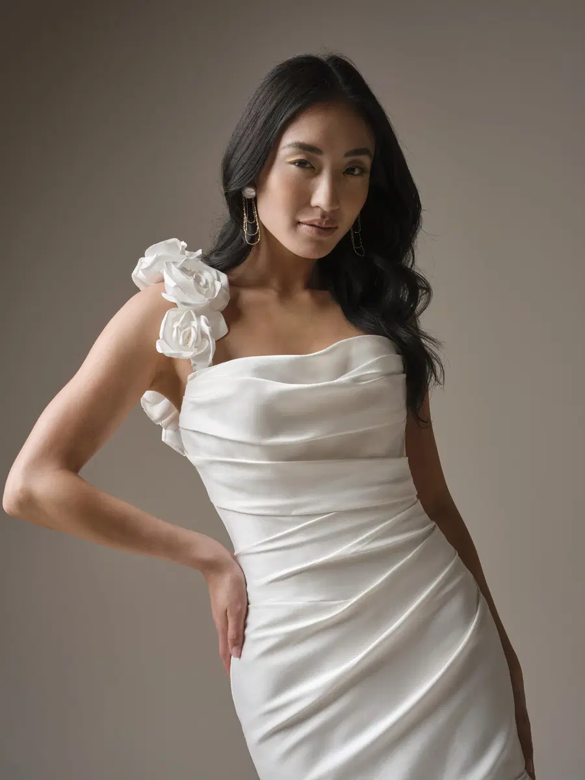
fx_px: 1037
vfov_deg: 41.2
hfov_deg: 31.5
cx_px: 292
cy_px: 390
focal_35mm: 46
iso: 500
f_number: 10
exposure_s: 1/125
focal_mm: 58.6
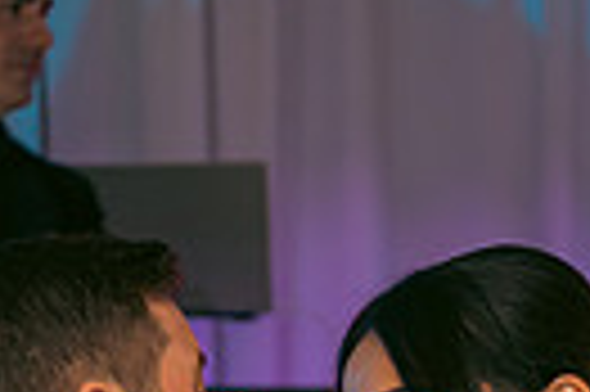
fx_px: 4501
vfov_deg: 4.9
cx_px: 604
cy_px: 642
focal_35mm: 275
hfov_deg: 7.5
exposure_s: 1/160
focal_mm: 62
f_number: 3.5
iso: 640
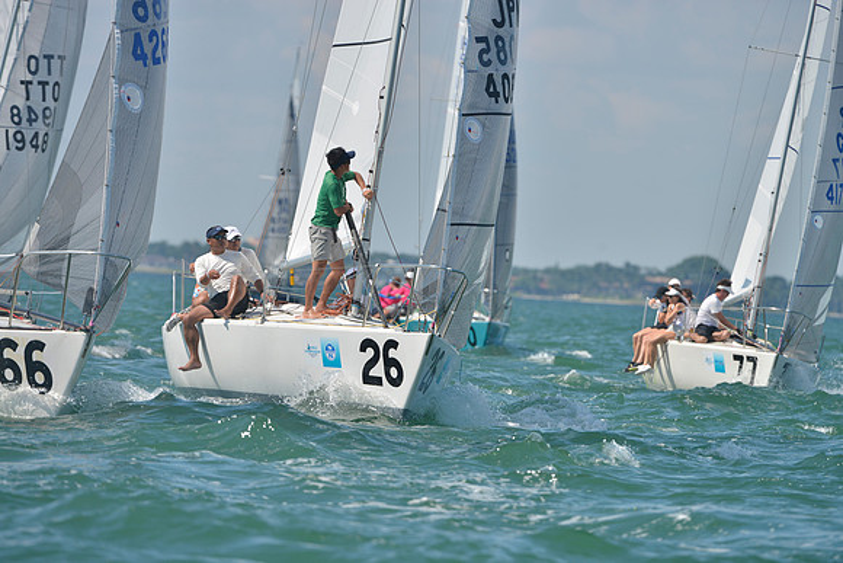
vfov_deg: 4.6
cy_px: 282
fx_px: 7026
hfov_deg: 6.9
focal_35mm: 300
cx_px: 422
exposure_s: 1/1000
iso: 200
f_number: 7.1
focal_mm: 300
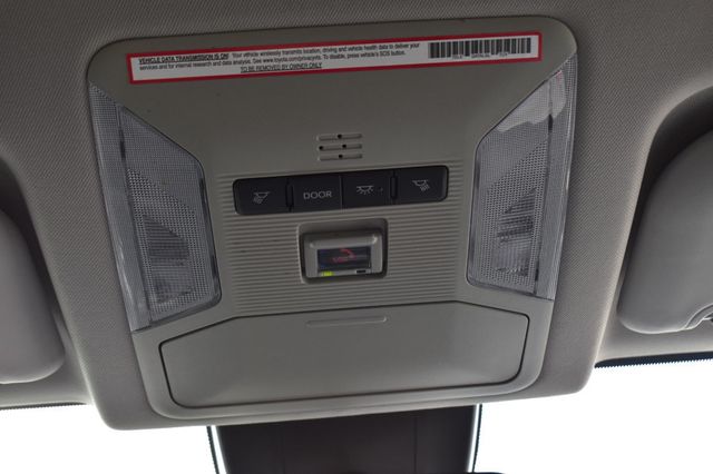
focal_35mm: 51
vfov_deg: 26.5
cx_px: 356
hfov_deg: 38.9
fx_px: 1010
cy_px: 237
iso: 400
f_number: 7.1
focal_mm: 34
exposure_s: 1/30
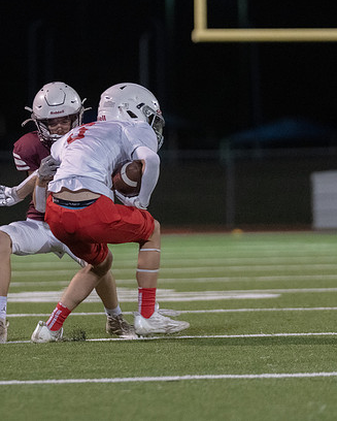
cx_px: 83
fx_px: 4807
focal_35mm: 386
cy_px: 238
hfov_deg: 4.0
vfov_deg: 5.0
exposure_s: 1/1000
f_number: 2.8
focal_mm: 167
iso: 5000
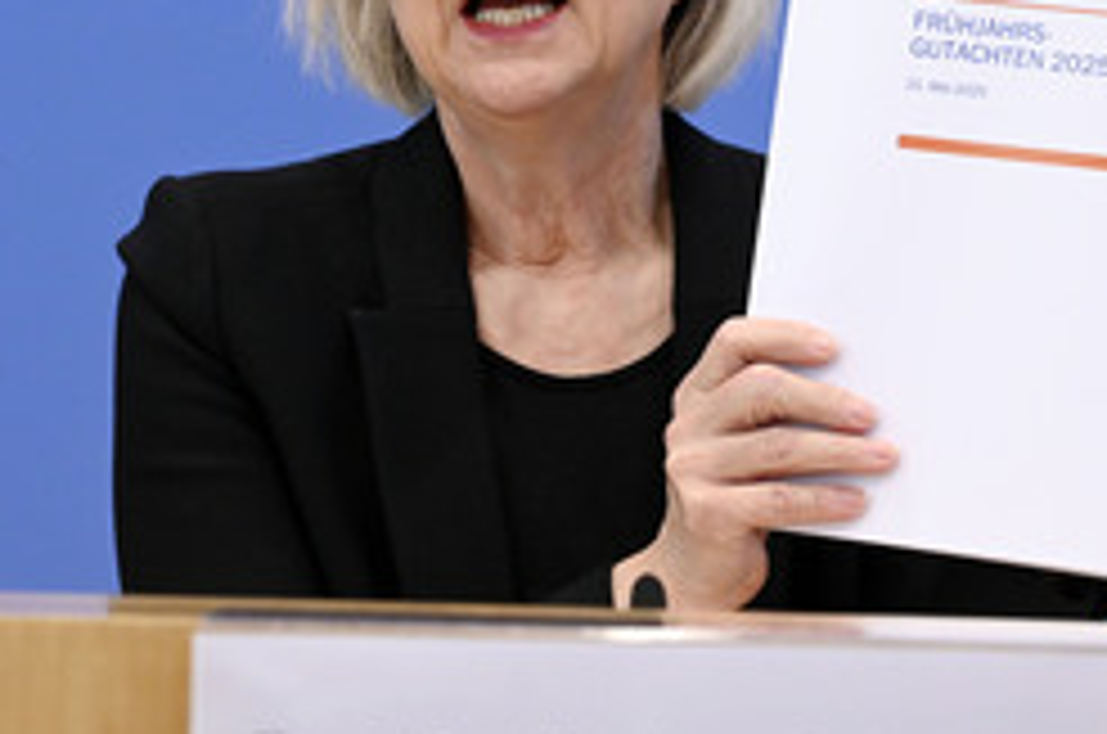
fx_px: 5187
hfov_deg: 12.2
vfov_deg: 8.1
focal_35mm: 169
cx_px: 583
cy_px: 162
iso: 4000
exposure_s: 1/640
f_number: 6.3
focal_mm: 92
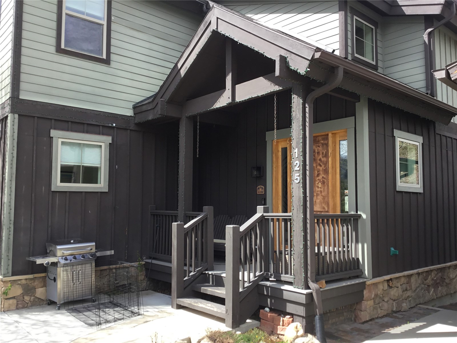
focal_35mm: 31
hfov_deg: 58.4
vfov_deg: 45.4
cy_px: 172
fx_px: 409
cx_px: 228
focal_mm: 3.3
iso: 25
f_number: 2.4
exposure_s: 1/313
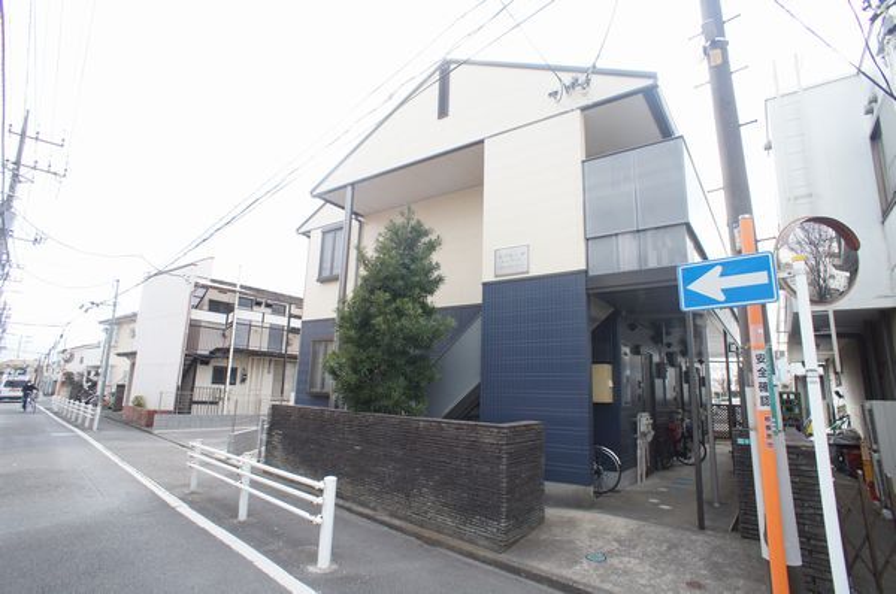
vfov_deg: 53.0
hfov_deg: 73.8
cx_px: 448
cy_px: 297
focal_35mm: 24
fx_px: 596
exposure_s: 1/160
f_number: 6.3
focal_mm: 16
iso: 200
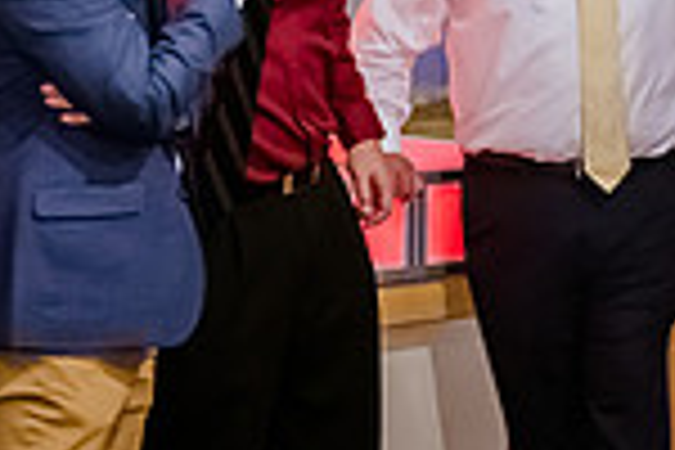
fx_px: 3037
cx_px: 401
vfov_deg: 8.5
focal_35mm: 162
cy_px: 94
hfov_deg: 12.7
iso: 5000
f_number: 2.8
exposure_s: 1/125
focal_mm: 35
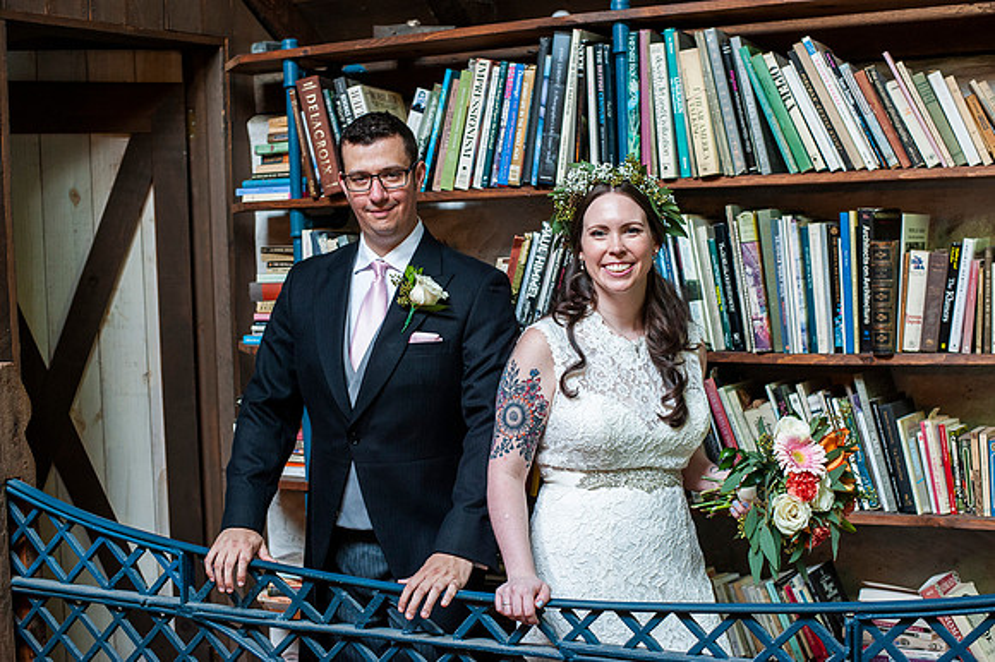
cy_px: 331
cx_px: 498
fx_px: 1381
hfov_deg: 39.6
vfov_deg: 27.0
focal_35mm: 50
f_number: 3.5
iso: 1000
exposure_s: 1/125
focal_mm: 50
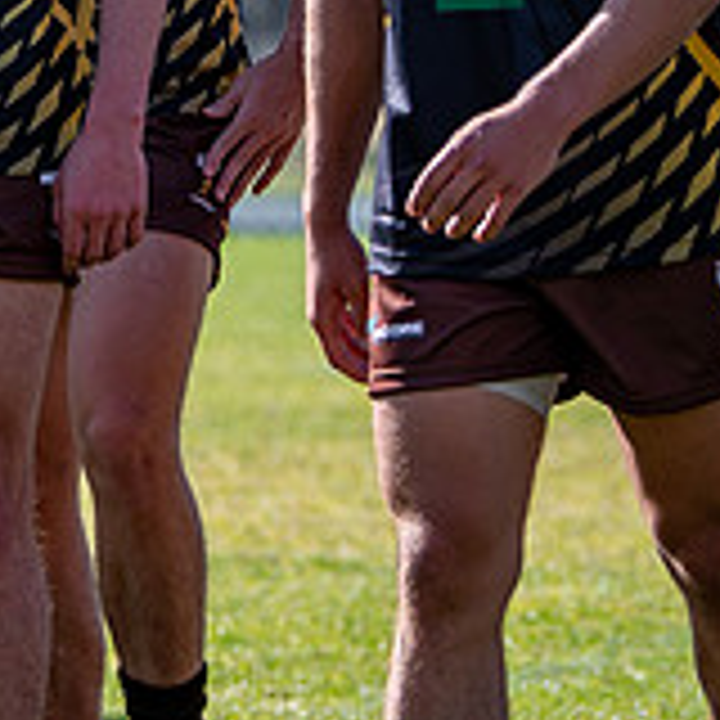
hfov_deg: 2.4
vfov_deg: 2.4
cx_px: -256
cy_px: -142
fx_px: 17390
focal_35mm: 739
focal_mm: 120
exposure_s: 1/1000
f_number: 3.5
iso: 100
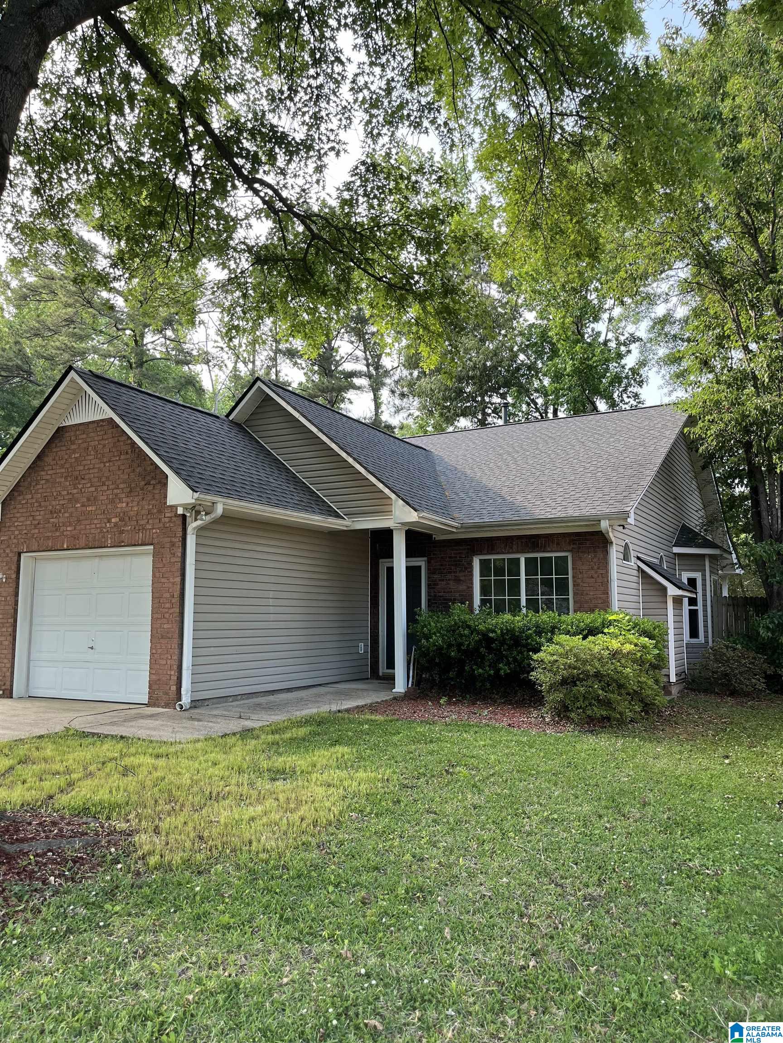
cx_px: 392
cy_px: 522
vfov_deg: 67.3
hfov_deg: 53.1
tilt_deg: +5.9
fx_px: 784
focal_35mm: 26
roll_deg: -1.2
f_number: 1.6
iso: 40
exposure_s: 1/268
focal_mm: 5.1
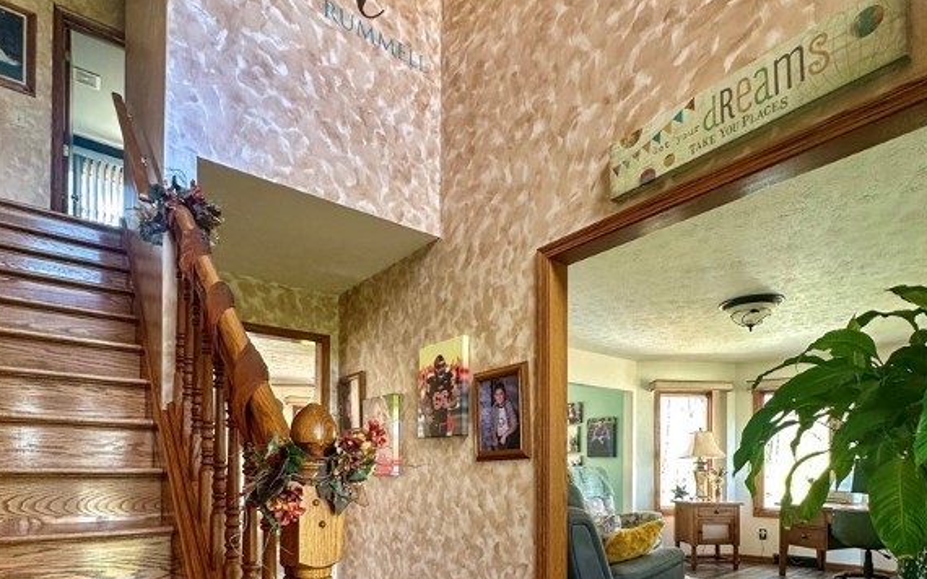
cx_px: 462
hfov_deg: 85.1
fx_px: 505
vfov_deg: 56.5
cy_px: 439
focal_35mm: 20
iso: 250
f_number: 2.2
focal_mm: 2.22
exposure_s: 1/60
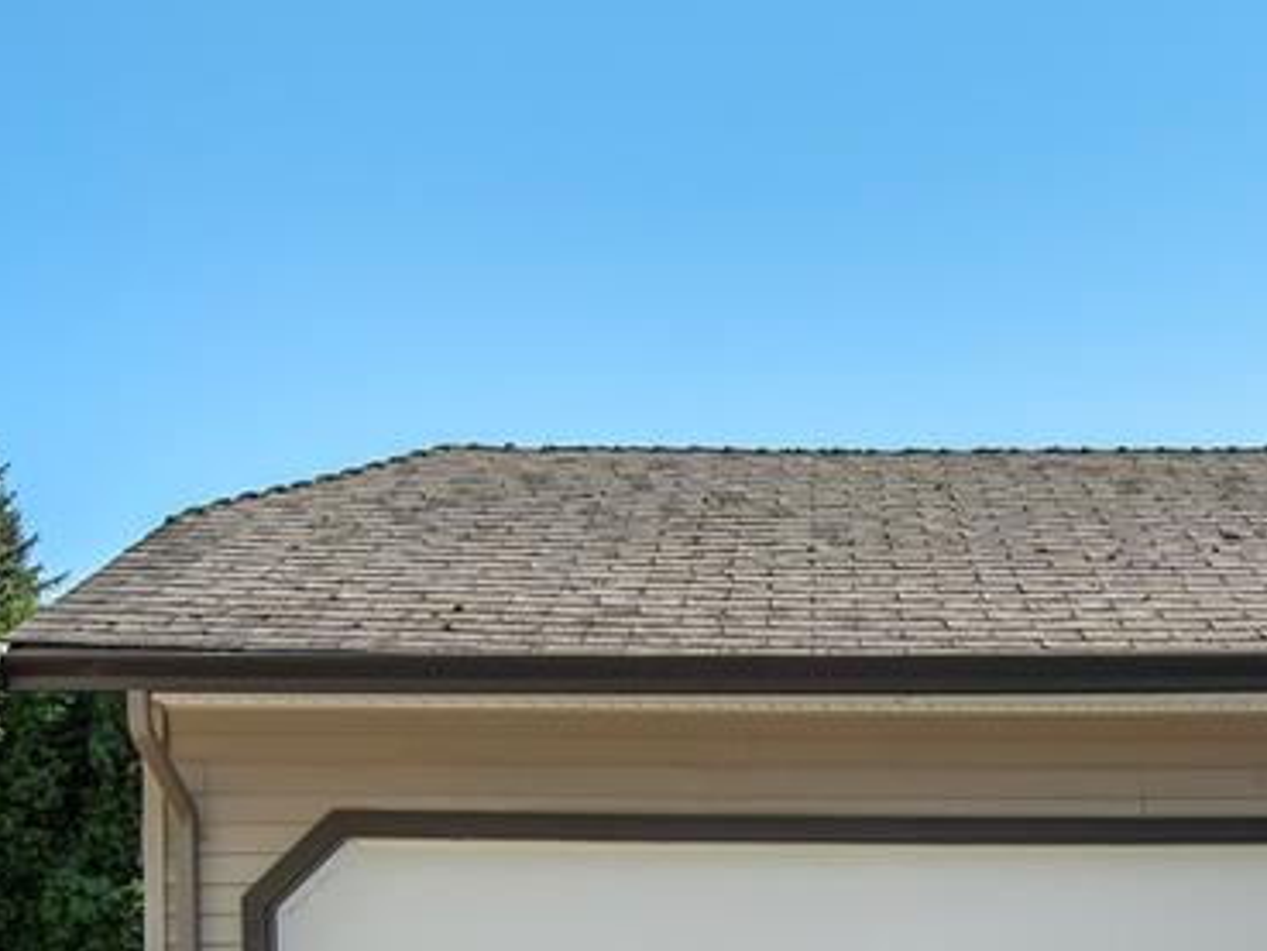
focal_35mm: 56
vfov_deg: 24.4
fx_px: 2050
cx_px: 917
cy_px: 1051
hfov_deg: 33.8
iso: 250
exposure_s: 1/640
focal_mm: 14
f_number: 8
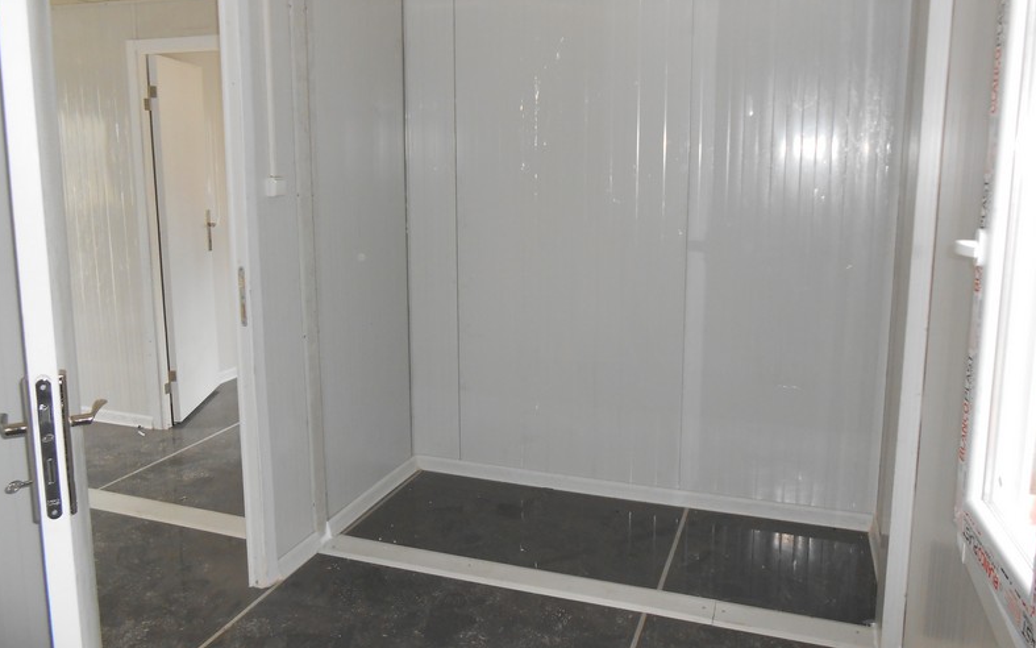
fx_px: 791
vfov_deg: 44.4
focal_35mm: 28
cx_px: 520
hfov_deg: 66.5
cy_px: 274
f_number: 3.5
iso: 250
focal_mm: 4.6
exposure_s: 1/25
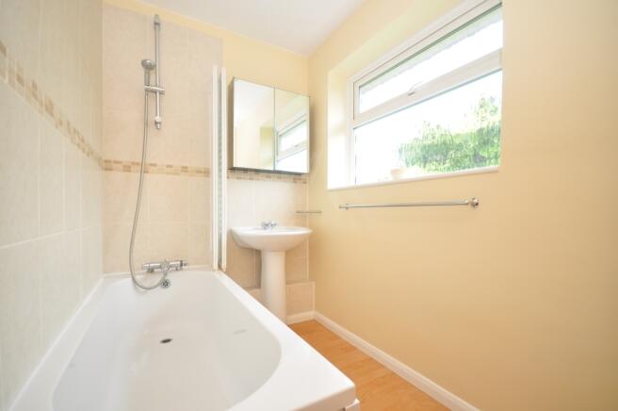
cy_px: 206
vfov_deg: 77.2
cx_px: 309
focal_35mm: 15
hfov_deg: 100.4
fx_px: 257
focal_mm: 10
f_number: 4
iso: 200
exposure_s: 1/20
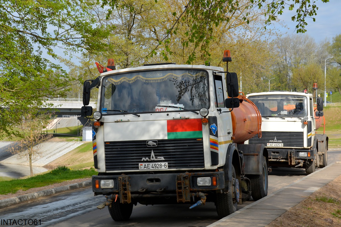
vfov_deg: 17.5
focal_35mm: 78
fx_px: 738
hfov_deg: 26.0
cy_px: 114
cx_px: 170
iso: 100
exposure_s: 1/250
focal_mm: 52
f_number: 8
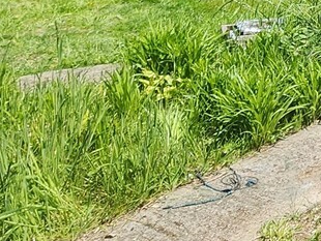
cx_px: 563
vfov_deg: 18.7
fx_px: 622
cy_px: -147
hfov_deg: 20.9
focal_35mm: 67
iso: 50
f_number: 2.2
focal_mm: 2.2
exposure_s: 1/1245
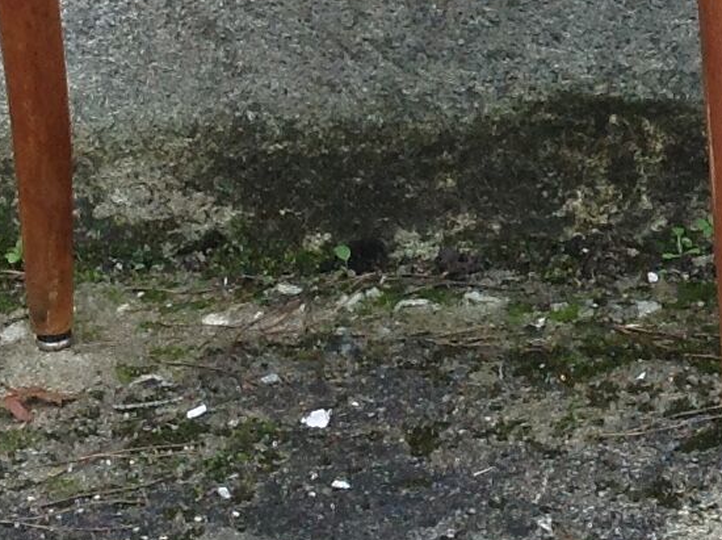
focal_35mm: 165
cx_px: 929
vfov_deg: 8.7
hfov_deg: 11.7
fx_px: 3437
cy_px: -296
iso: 64
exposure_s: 1/120
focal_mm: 4.28
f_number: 2.4
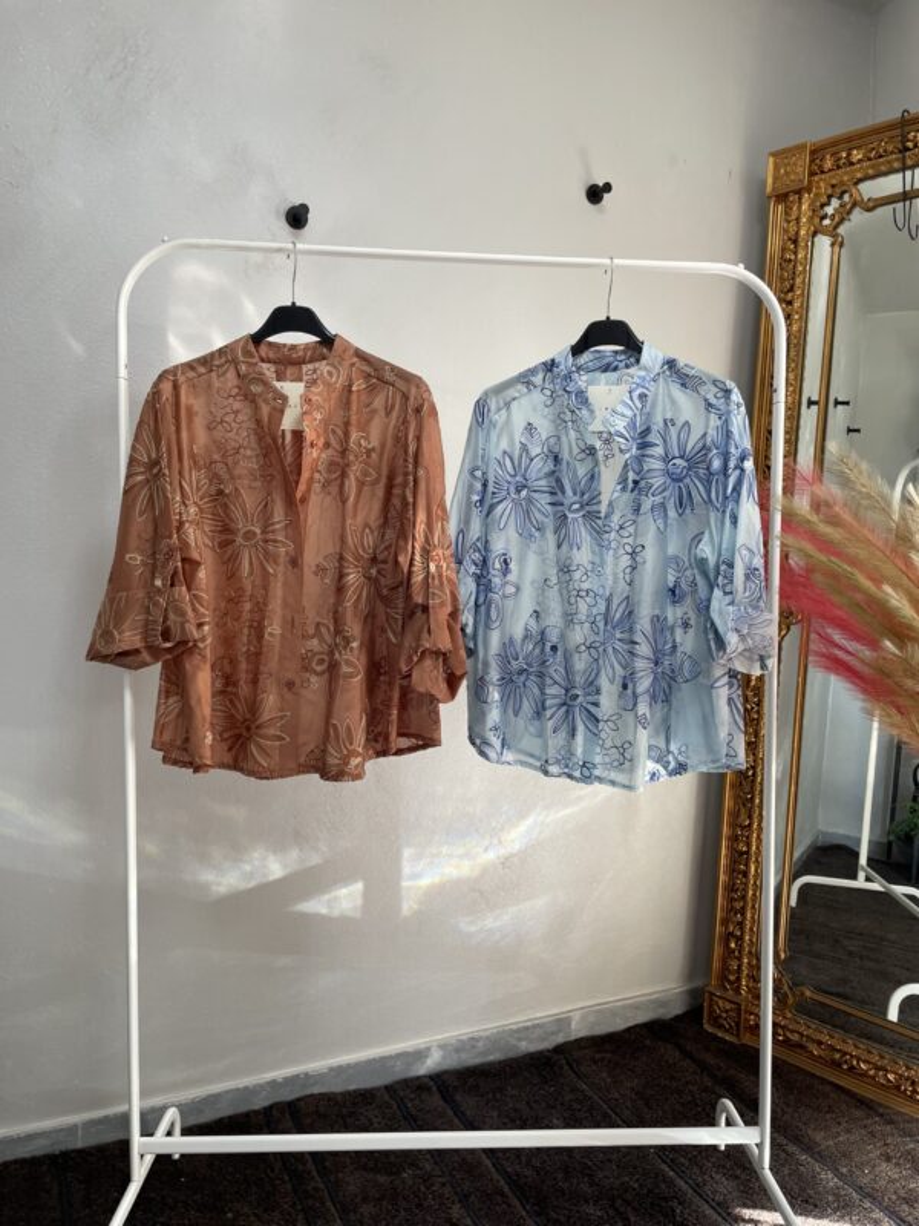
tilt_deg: -4.2
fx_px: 920
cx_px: 460
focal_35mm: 26
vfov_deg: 67.3
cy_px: 613
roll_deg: +0.0
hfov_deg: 53.1
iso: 80
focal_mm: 4.2
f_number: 1.6
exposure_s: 1/100
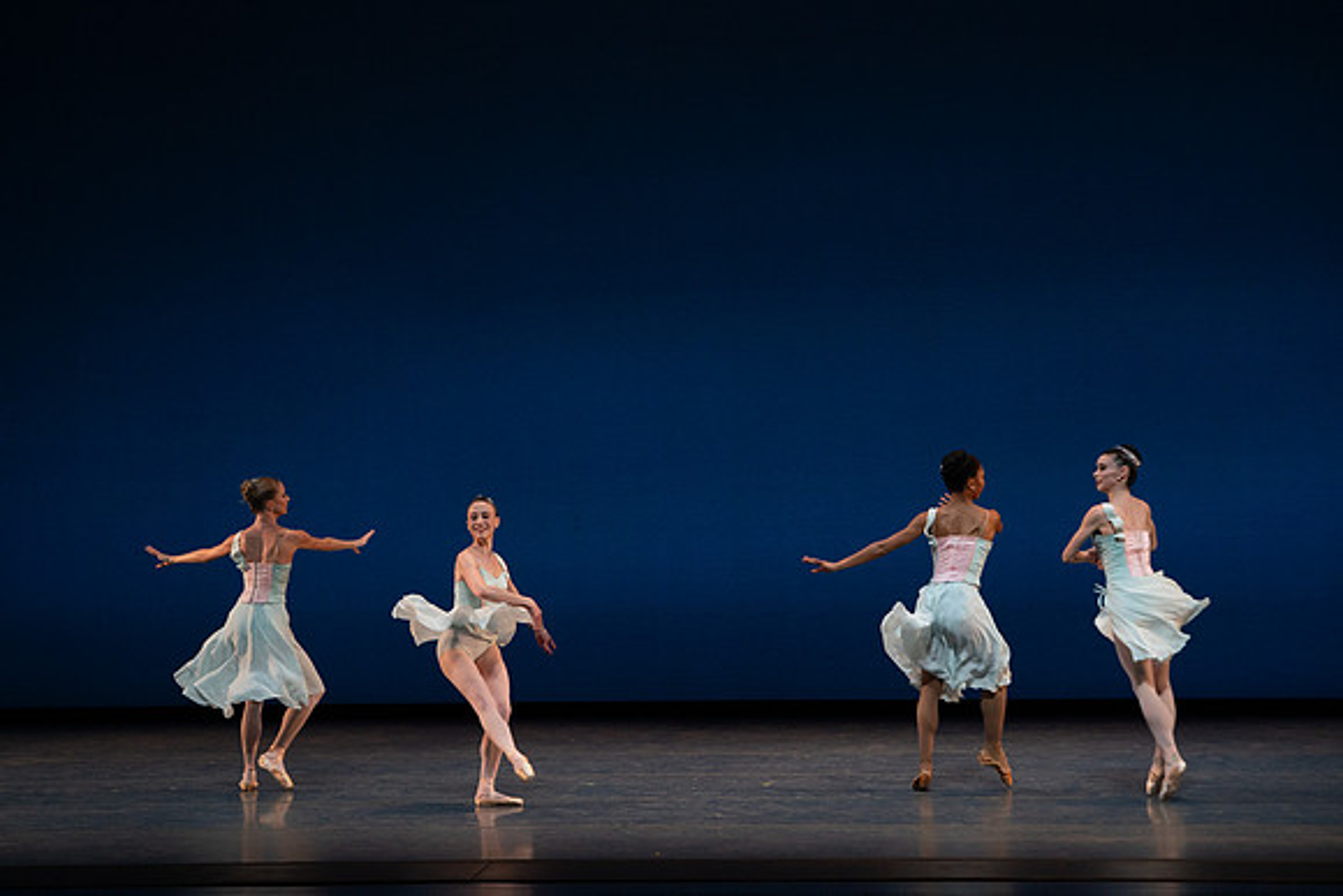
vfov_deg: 10.3
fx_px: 4963
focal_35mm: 133
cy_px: 448
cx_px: 672
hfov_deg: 15.4
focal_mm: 133
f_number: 8
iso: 3200
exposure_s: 1/500
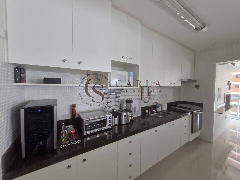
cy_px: 90
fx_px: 90
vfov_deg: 89.9
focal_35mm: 13
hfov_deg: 106.2
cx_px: 120
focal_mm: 1.74
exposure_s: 1/60
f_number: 2.2
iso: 80
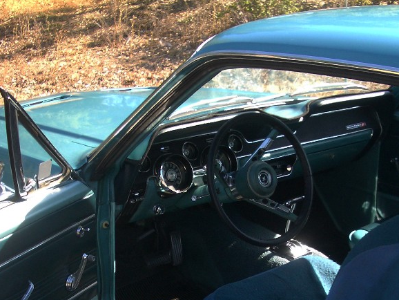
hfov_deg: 31.2
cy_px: 227
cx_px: 208
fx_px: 715
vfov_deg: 23.4
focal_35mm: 62
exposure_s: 1/250
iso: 50
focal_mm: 5.8
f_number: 2.6
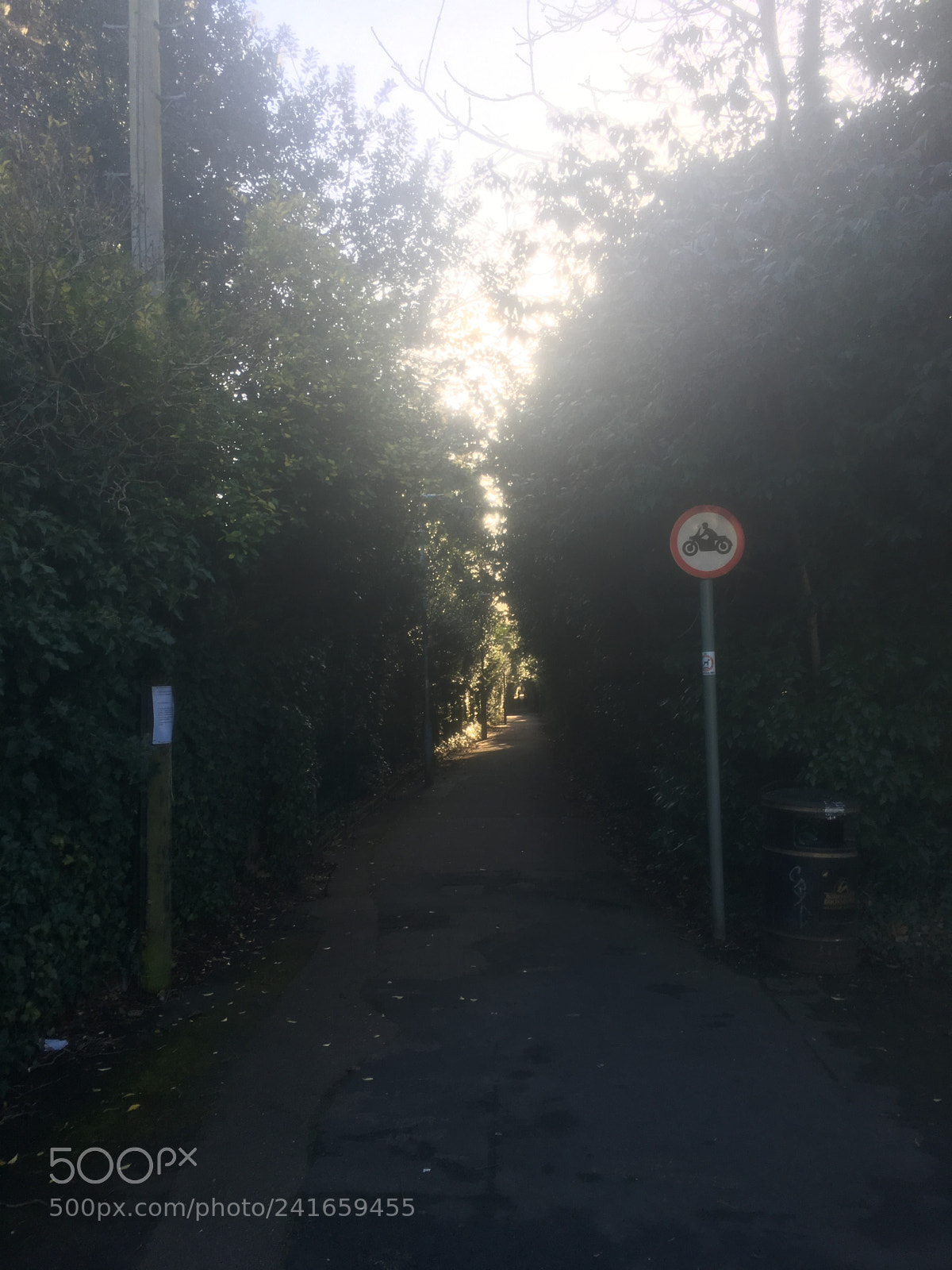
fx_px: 1063
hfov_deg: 48.2
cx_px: 476
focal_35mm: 29
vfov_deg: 61.7
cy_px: 635
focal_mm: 4.15
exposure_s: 1/144
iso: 25
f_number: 2.2
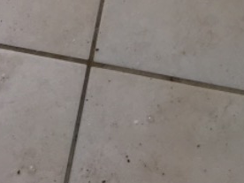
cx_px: 145
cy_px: -334
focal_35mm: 126
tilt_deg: -58.7
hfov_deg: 15.6
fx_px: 888
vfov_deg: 9.6
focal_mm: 4.15
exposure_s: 1/100
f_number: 2.2
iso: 32
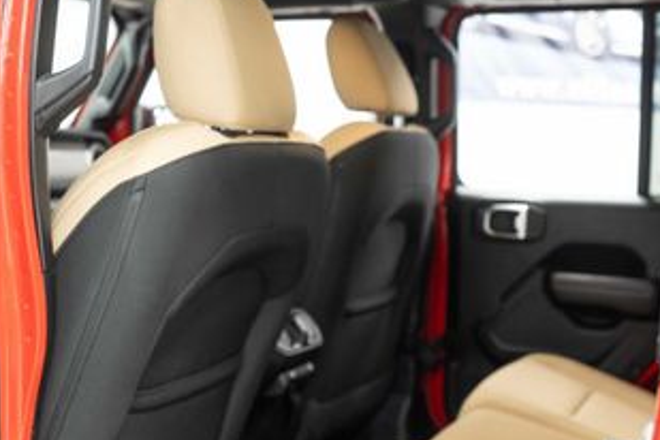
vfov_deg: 23.4
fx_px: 1063
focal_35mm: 58
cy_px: 221
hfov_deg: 34.5
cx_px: 342
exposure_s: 1/40
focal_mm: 28
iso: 1250
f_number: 3.2
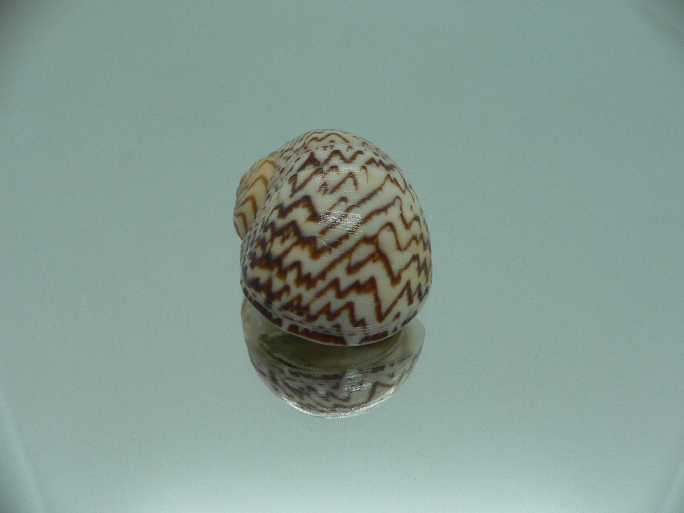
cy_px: 256
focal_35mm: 35
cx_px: 342
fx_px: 692
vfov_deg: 40.7
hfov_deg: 52.6
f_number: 2.8
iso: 80
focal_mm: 4.6
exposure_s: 1/60
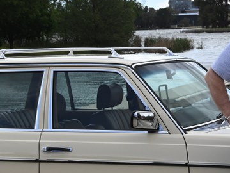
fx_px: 850
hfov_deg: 15.1
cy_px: 49
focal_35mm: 128
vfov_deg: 11.6
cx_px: 244
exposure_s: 1/320
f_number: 9
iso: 200
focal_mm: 32
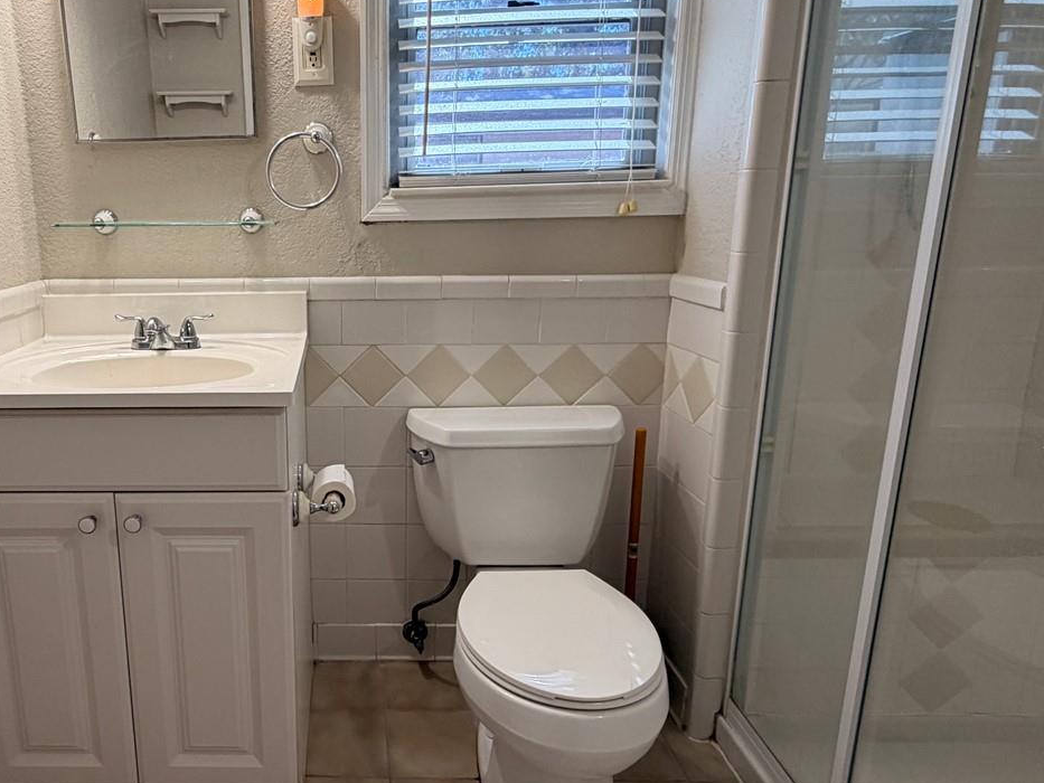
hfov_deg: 69.1
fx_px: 724
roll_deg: +1.2
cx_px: 328
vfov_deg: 56.8
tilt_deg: -12.6
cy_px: 369
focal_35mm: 24
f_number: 2.2
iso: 125
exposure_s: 1/120
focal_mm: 2.22
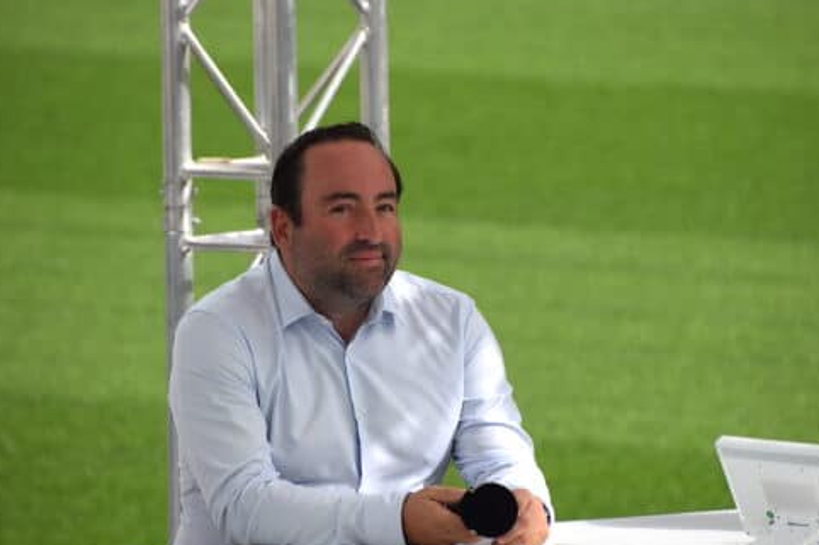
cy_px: 299
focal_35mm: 560
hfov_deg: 3.7
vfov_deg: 2.5
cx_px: 443
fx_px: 12735
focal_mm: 300
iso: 200
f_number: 8
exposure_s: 1/500
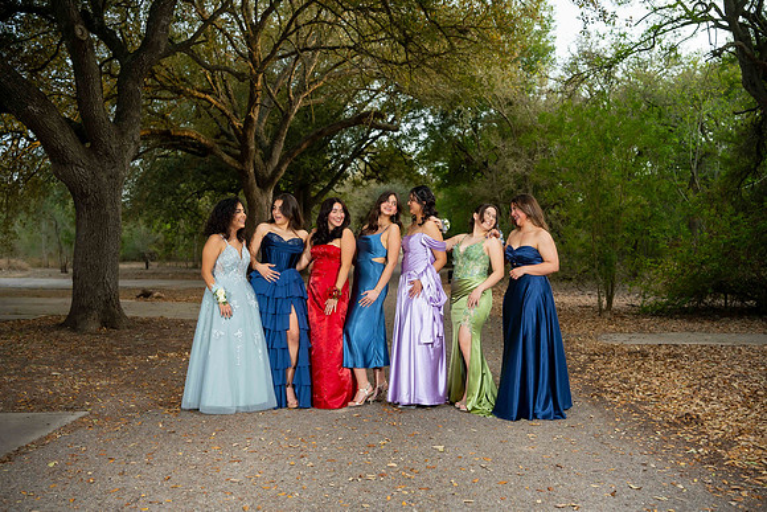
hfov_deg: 54.4
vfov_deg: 37.9
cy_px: 256
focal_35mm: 35
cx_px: 384
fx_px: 746
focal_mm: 35
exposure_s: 1/200
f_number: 3.2
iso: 250
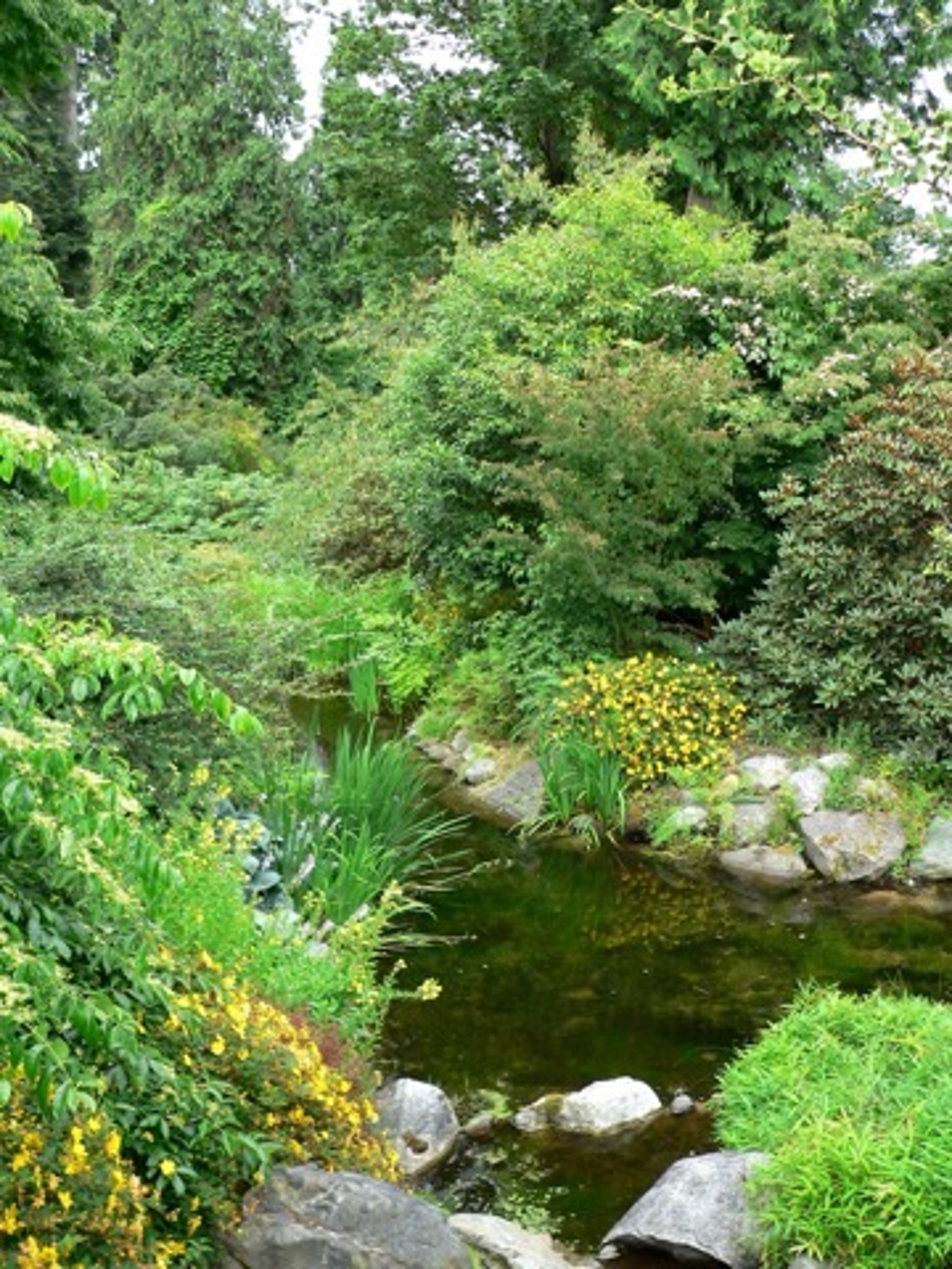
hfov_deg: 39.7
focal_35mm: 36
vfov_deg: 51.4
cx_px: 476
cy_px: 634
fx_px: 1320
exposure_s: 1/80
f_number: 2.8
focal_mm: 6
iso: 80
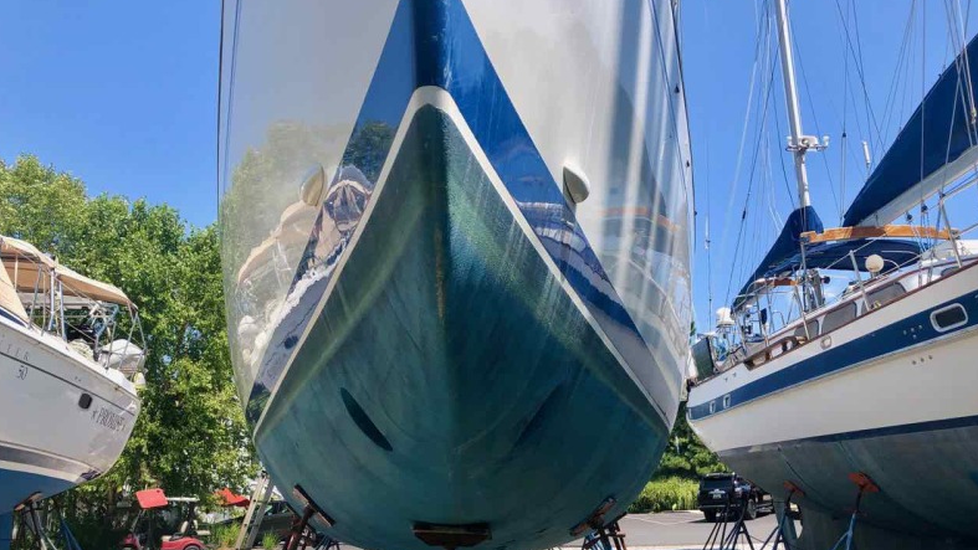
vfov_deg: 37.5
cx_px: 486
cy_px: 355
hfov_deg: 62.6
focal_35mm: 31
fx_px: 804
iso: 20
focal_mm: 3.99
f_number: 1.8
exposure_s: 1/1066
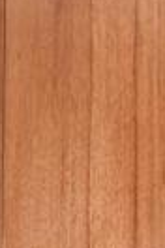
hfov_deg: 6.0
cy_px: 480
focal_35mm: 140
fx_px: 962
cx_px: -690
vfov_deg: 12.9
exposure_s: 1/60
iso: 200
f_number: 4
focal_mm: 12
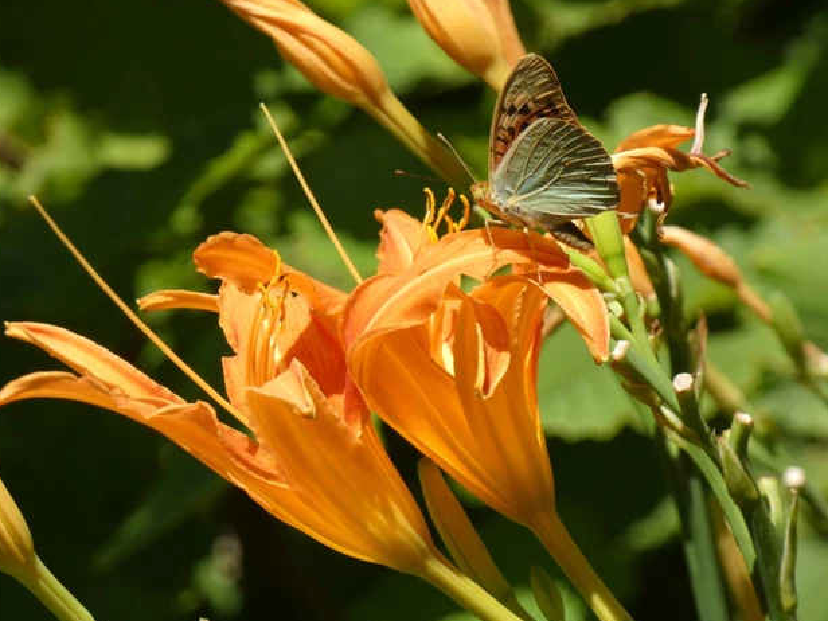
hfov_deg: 4.2
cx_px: 410
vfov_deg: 3.2
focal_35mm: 472
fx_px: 11290
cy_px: 308
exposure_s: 1/100
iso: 80
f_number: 5.6
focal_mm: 81.4
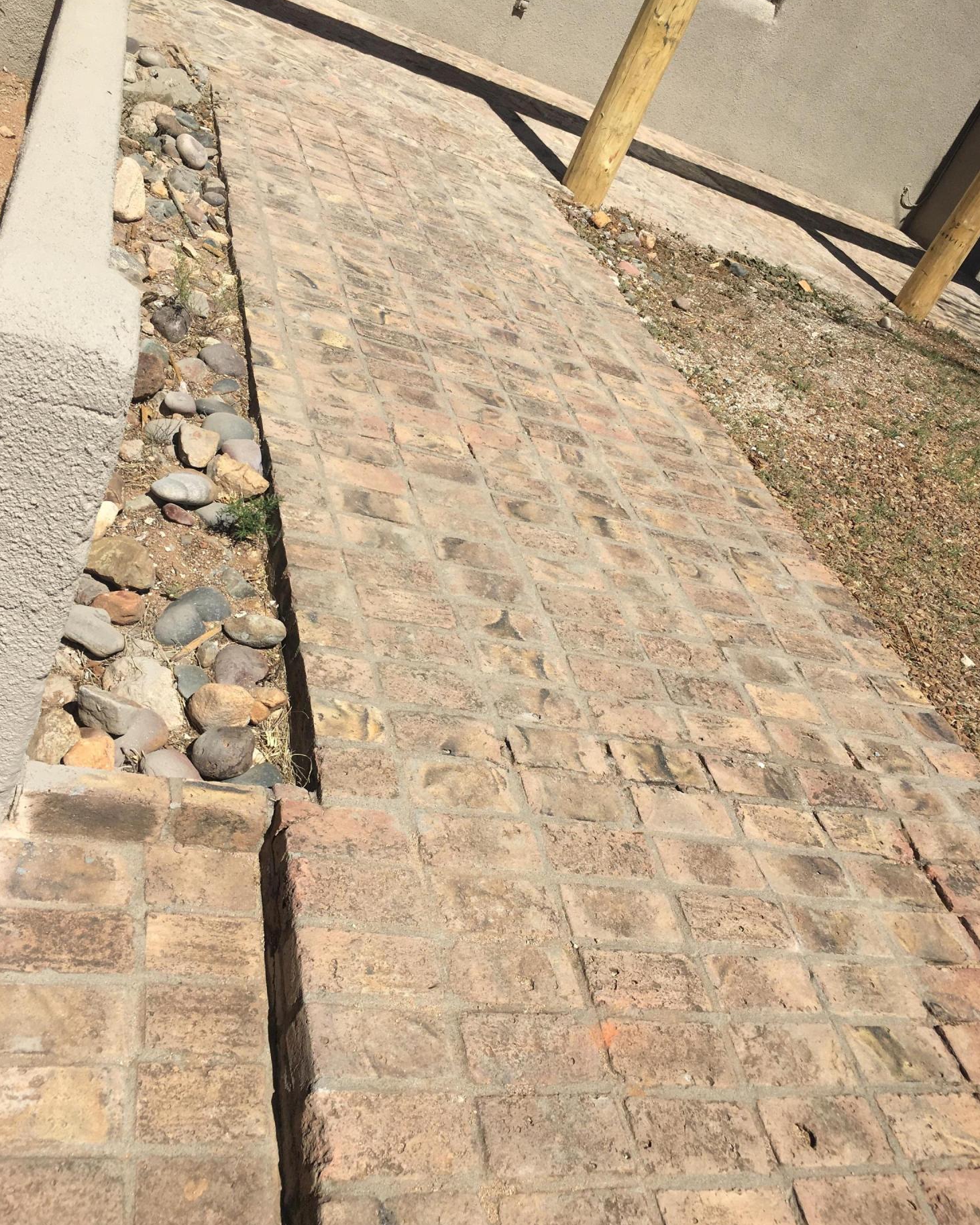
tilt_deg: -29.0
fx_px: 1124
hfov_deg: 47.1
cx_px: 480
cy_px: 590
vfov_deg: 57.2
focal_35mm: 31
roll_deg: -27.8
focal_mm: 4.15
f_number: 2.2
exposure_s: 1/3344
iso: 25
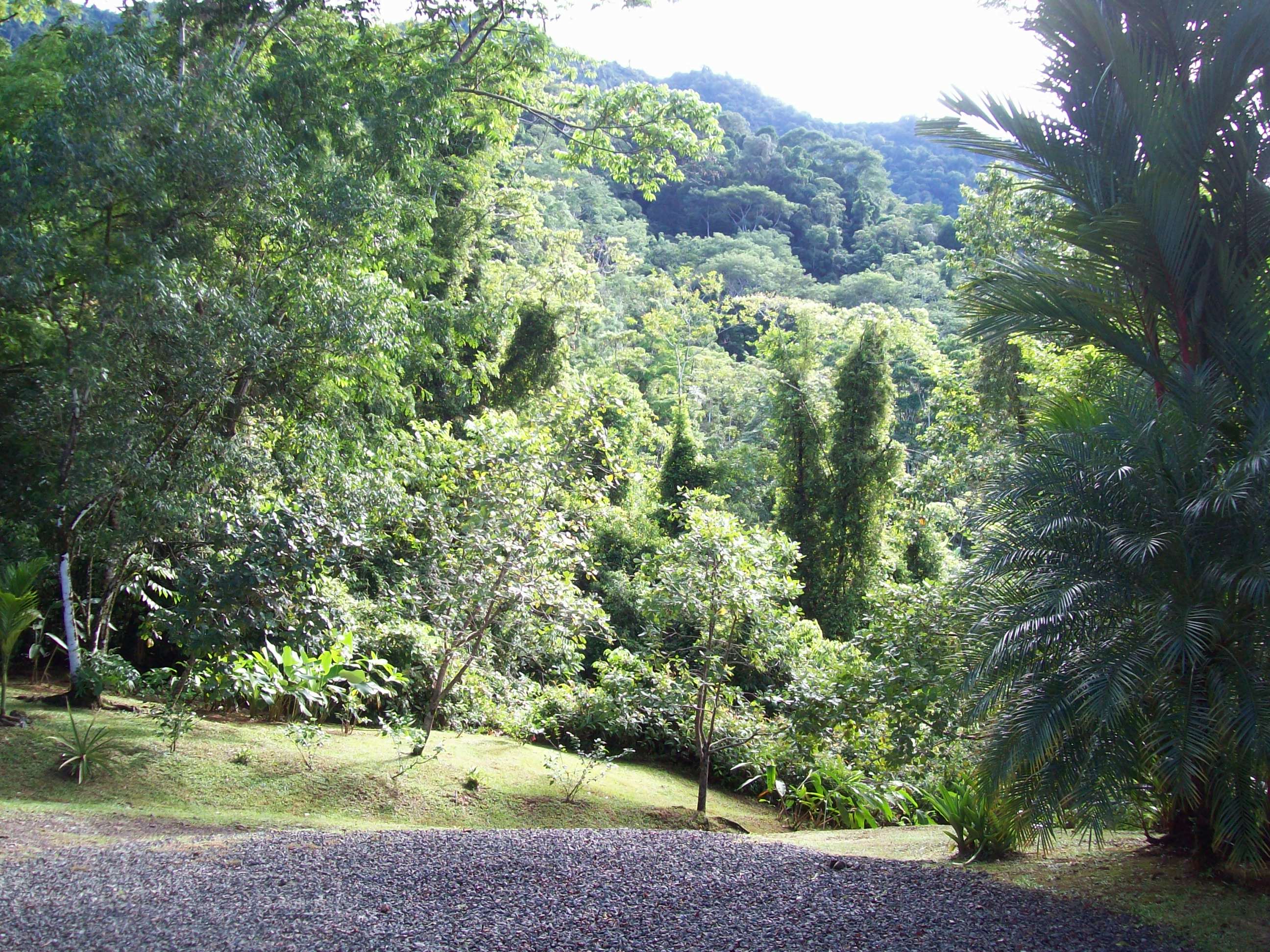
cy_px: 476
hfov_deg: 51.4
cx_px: 635
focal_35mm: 36
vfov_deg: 39.7
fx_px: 1321
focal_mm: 6
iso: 80
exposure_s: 1/145
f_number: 2.7
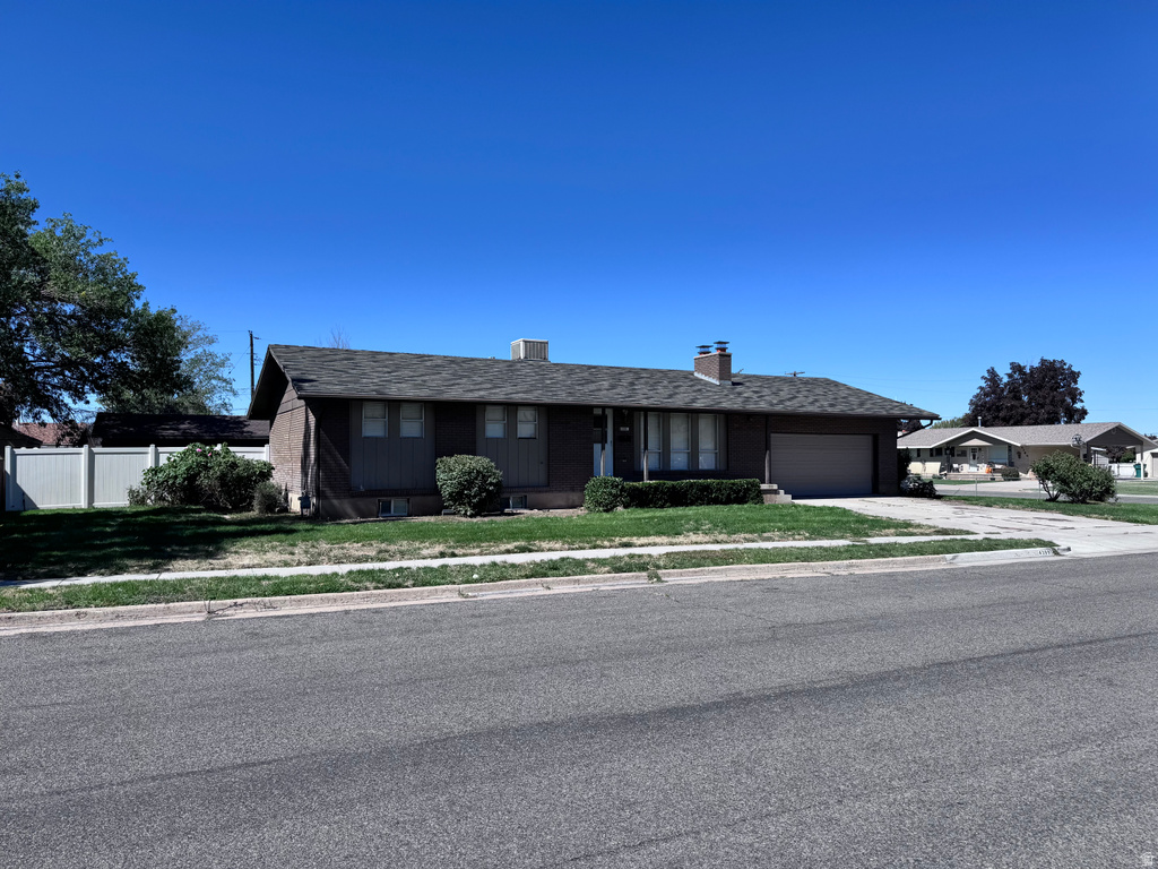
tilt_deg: +0.9
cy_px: 434
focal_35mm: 24
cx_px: 579
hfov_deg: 71.6
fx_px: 803
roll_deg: -0.1
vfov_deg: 56.8
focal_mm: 6.76
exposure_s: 1/5348
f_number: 1.78
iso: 80
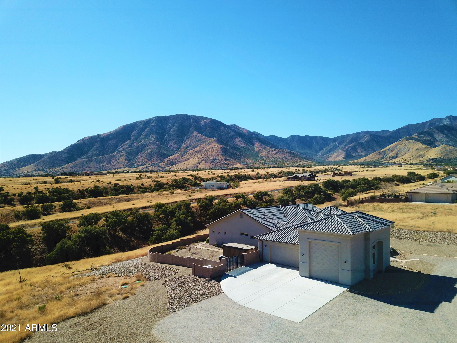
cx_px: 228
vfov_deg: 53.1
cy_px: 172
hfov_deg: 67.3
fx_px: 343
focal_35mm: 26
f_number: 2.2
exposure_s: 1/1515
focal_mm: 4.73
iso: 100
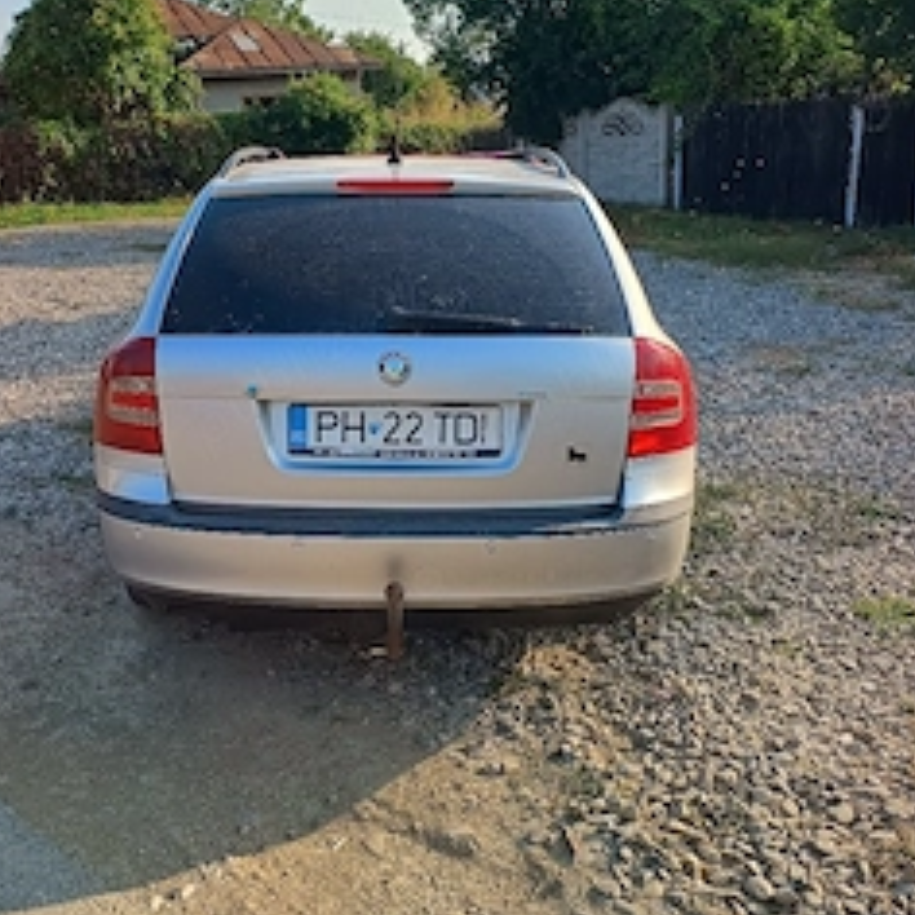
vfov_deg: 45.9
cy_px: 399
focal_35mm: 36
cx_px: 395
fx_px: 1077
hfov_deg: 45.9
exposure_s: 1/1250
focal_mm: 5.89
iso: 103
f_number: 1.4
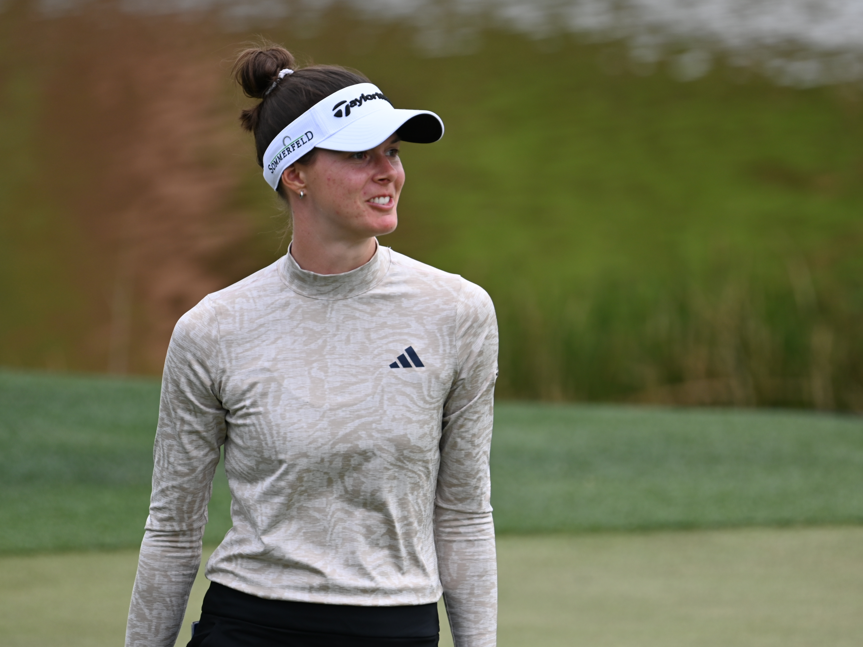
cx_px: 477
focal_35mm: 650
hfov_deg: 3.1
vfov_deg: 2.3
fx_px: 16204
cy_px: 323
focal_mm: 400
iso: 180
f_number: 5.6
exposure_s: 1/640
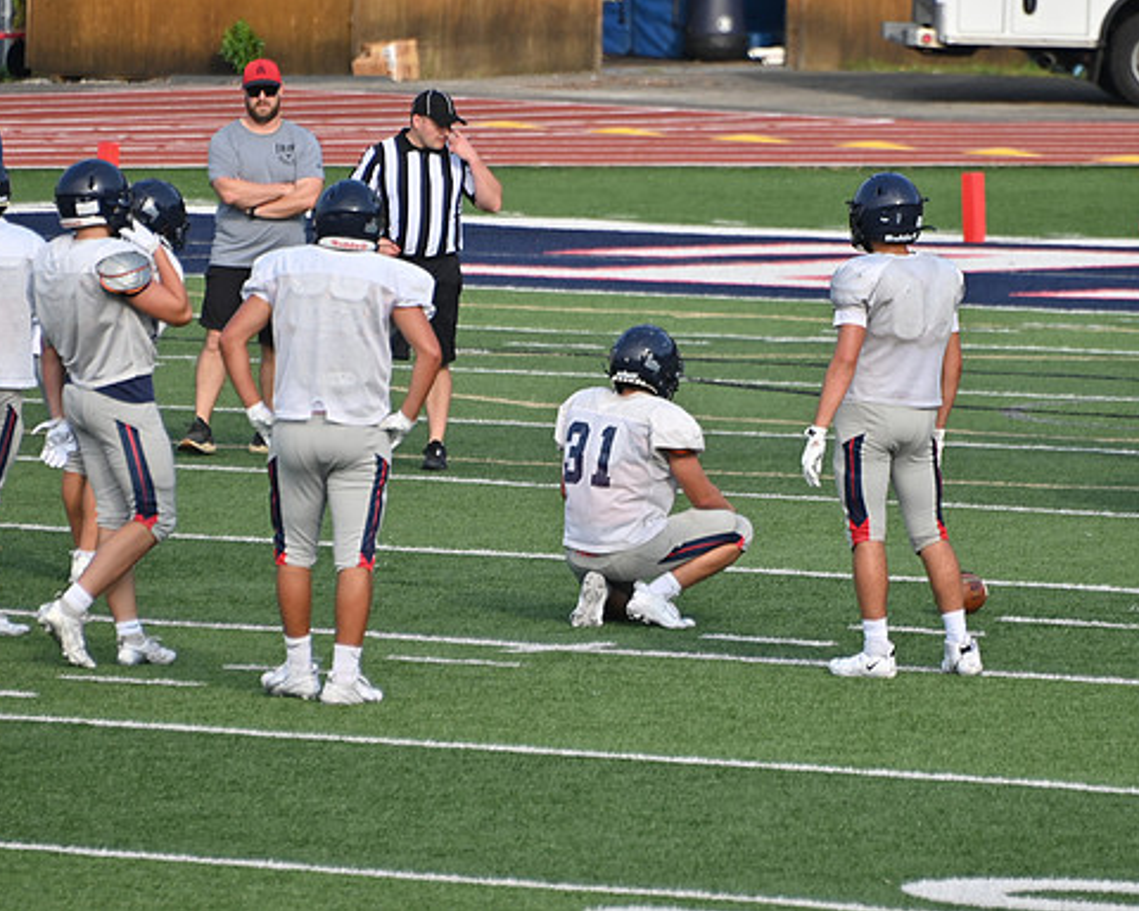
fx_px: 17192
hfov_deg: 3.8
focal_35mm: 510
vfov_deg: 3.0
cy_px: 454
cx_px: 672
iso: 160
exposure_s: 1/640
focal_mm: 300
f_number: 5.6
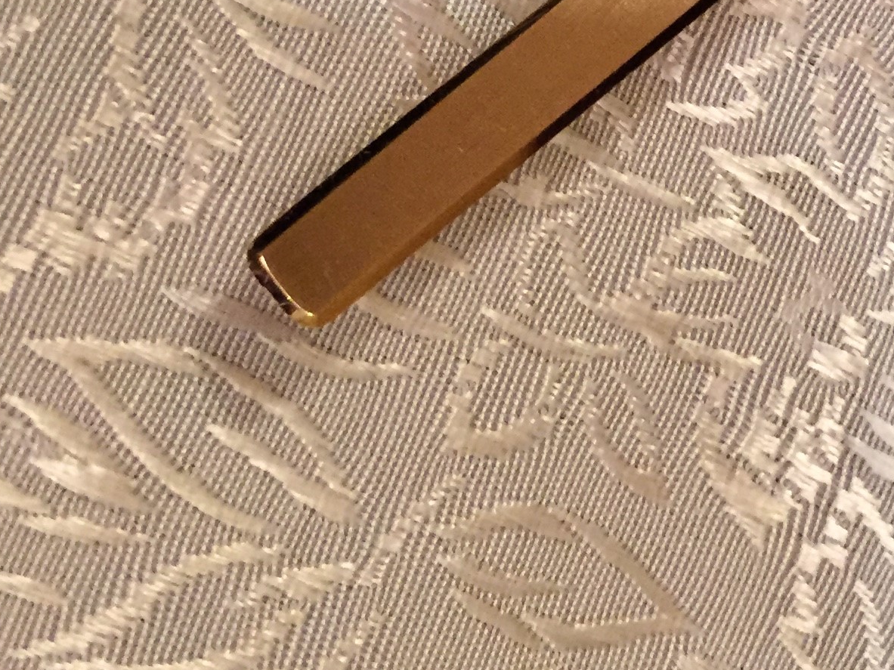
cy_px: 9
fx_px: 2066
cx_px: 859
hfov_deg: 23.5
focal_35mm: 80
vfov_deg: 18.0
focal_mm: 4.15
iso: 200
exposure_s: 1/33
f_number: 2.2
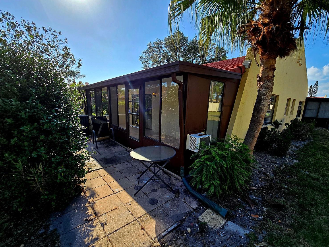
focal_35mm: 14
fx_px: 133
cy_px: 131
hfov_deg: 102.0
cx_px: 171
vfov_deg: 85.5
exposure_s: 1/2000
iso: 50
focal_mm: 2.2
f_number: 2.2
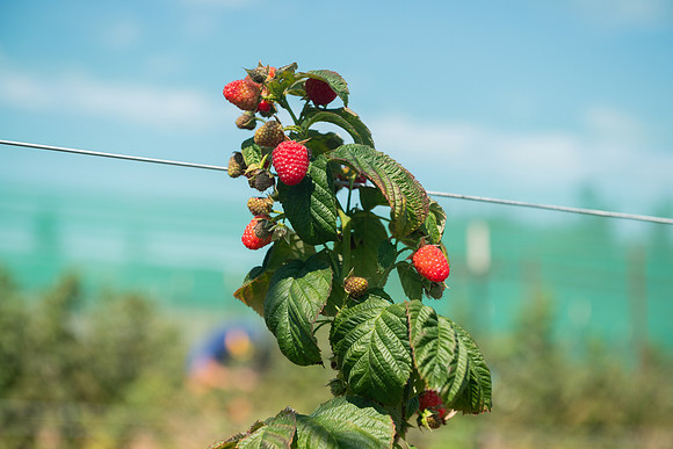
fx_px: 1309
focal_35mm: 70
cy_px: 224
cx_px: 336
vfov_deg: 19.5
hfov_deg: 28.8
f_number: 4
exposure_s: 1/4000
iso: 500
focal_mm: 70
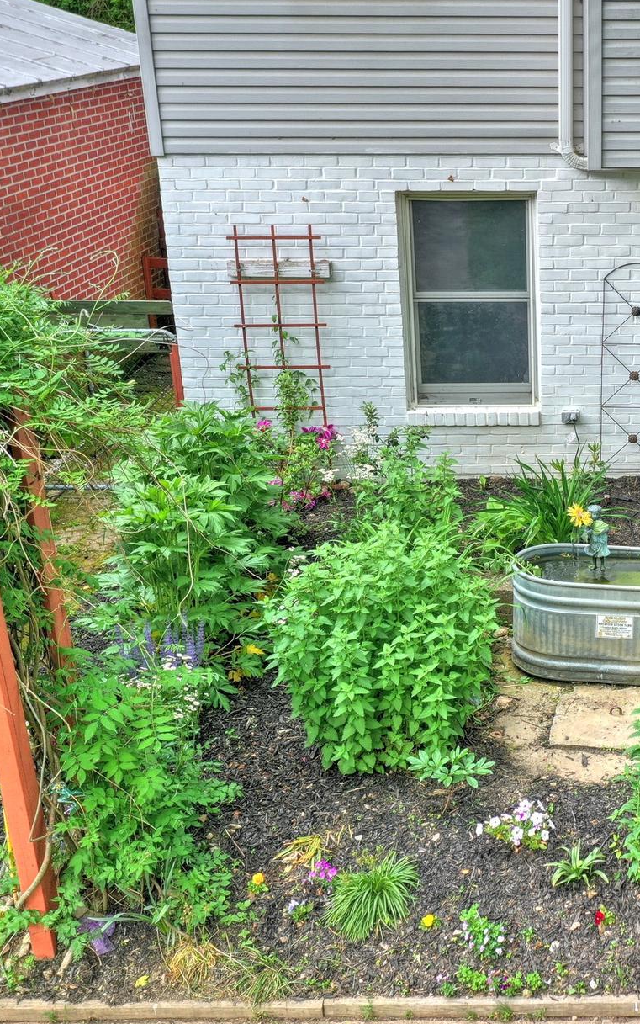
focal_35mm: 48
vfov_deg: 41.8
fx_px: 1339
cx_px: 601
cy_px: 528
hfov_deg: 25.8
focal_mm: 10.3
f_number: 4.5
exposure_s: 1/120
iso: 100
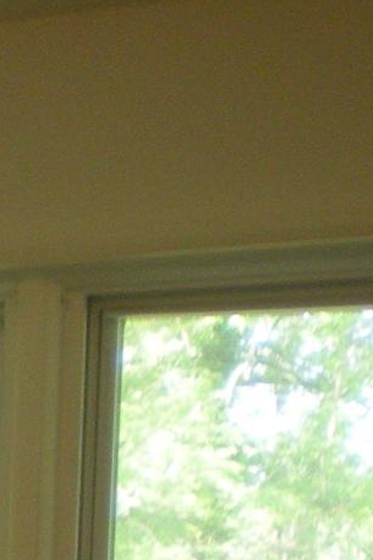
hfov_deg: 7.2
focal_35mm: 177
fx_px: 2749
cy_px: 887
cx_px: -549
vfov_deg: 11.1
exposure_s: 1/58.3
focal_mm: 6.3
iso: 143
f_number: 3.1
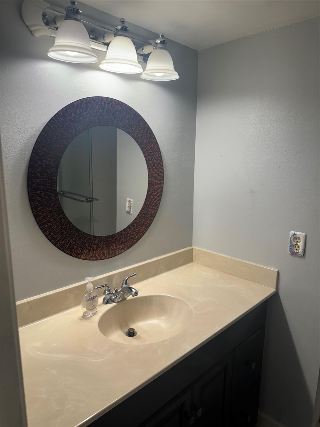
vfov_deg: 71.6
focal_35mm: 24
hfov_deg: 56.8
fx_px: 296
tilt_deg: -10.8
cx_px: 160
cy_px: 214
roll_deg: -0.4
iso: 80
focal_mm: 6.86
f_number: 1.78
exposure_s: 1/120
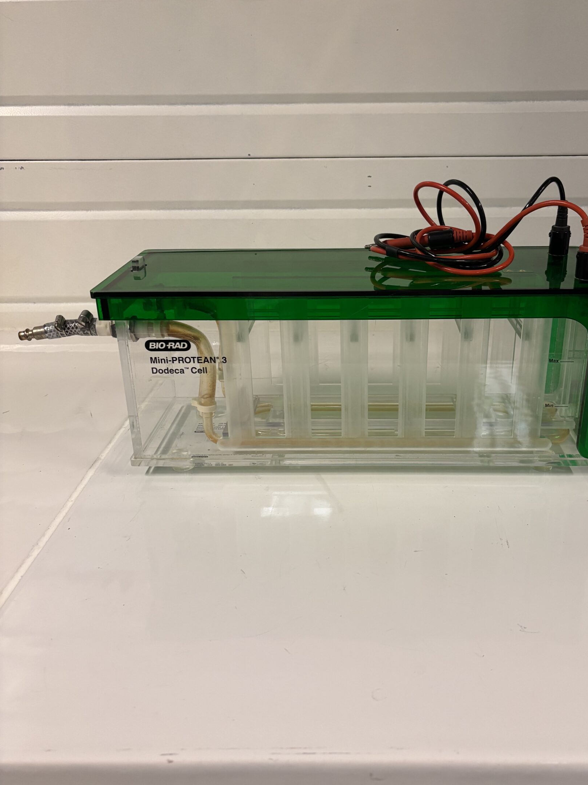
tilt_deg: -22.3
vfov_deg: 58.4
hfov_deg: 45.2
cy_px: 395
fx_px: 702
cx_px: 350
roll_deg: +0.9
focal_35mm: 31
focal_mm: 5.96
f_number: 1.6
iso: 160
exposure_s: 1/50
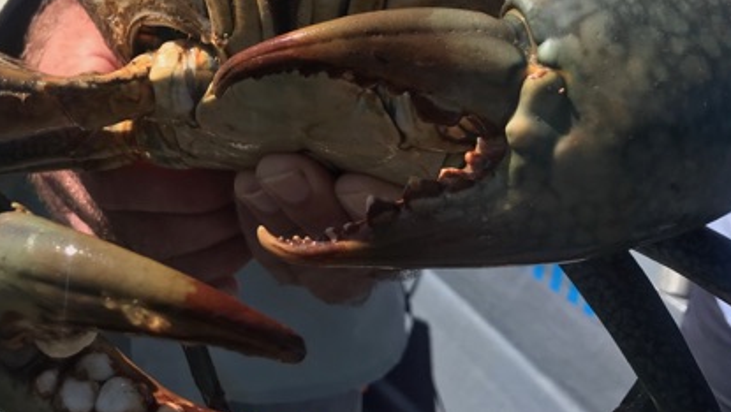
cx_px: 248
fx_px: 912
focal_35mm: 47
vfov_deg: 24.7
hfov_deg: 43.1
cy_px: 42
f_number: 1.8
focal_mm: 3.99
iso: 20
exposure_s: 1/1570
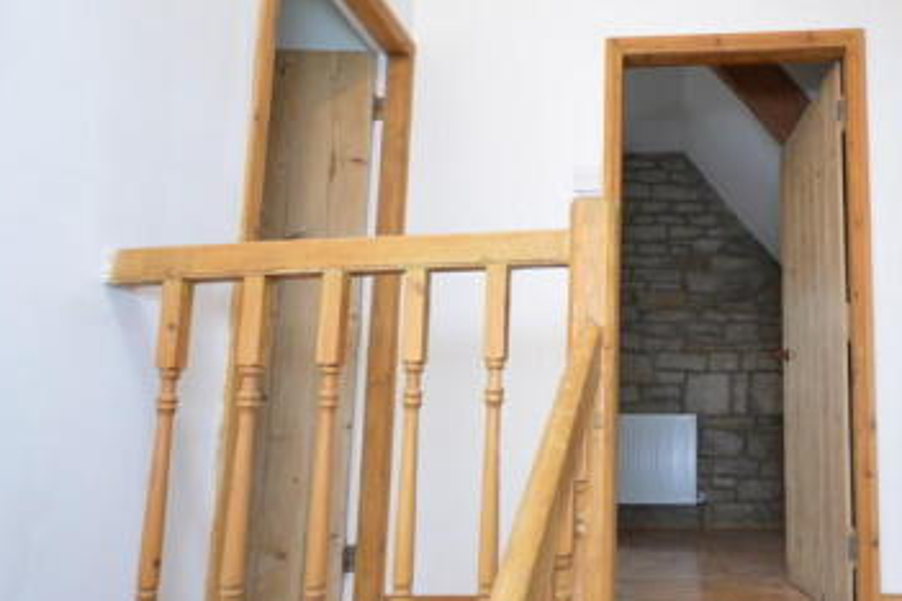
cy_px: 352
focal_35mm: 28
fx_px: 702
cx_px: 655
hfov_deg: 62.4
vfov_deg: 46.2
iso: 2000
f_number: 4
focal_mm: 10
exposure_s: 1/60
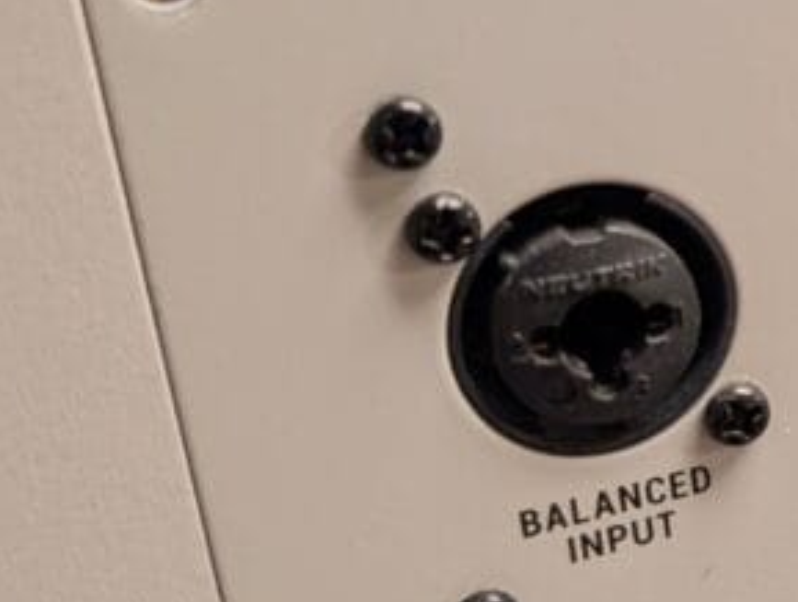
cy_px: 374
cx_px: 1033
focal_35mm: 85
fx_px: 1964
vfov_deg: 17.4
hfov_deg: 20.9
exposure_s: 1/100
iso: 204
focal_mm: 6.9
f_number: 1.68
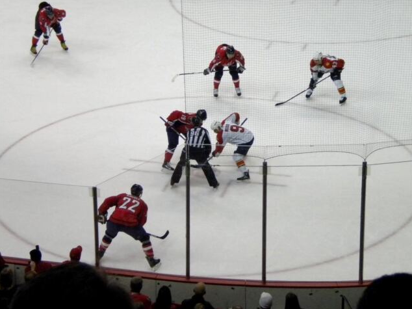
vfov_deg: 14.0
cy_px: 154
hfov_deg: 18.6
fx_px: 1261
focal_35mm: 106
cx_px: 207
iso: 400
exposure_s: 1/170
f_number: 5.9
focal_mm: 18.9
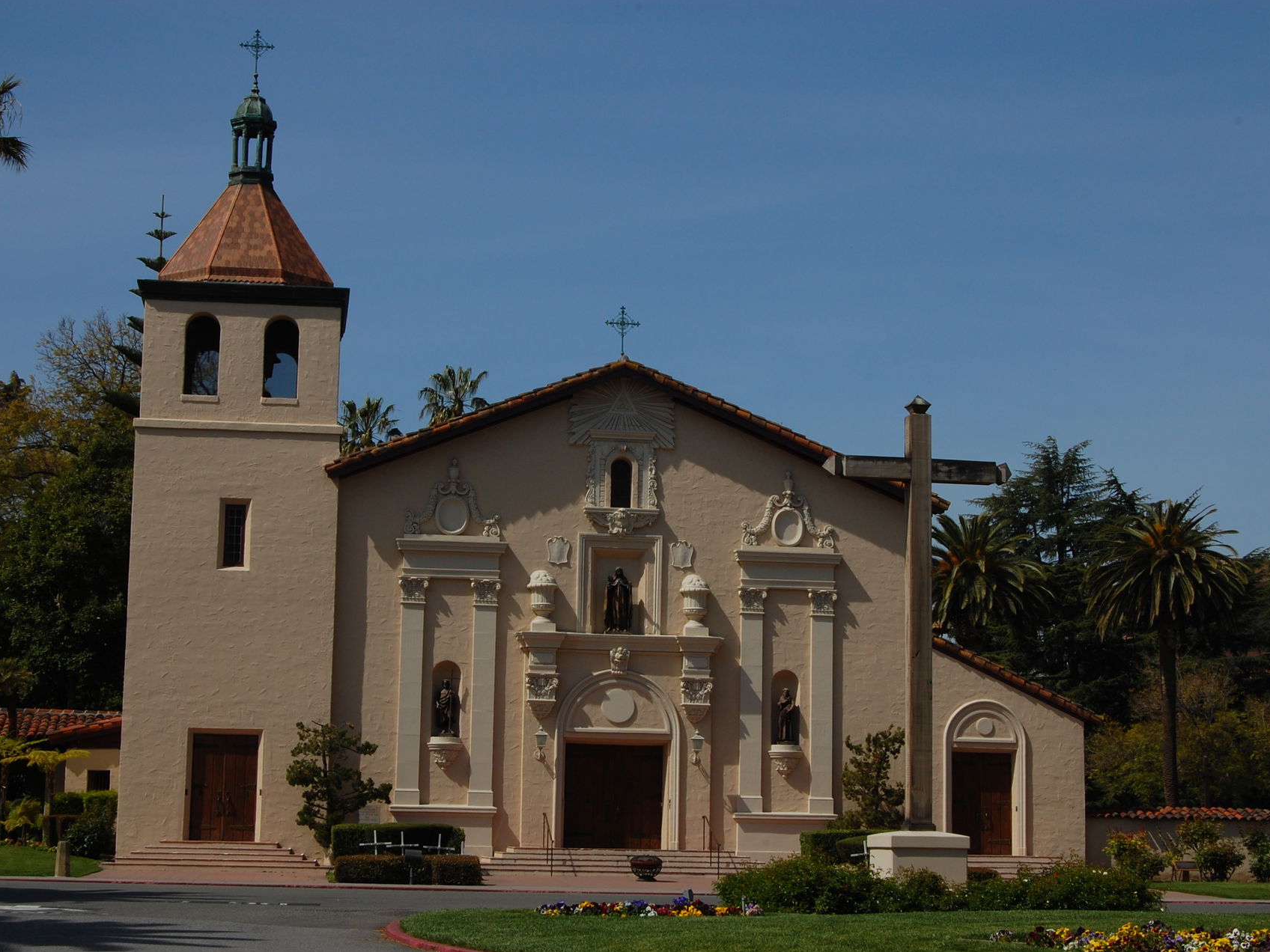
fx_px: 2275
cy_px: 476
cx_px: 621
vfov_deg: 23.7
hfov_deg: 31.2
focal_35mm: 62
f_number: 16
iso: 200
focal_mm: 38
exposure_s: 1/250
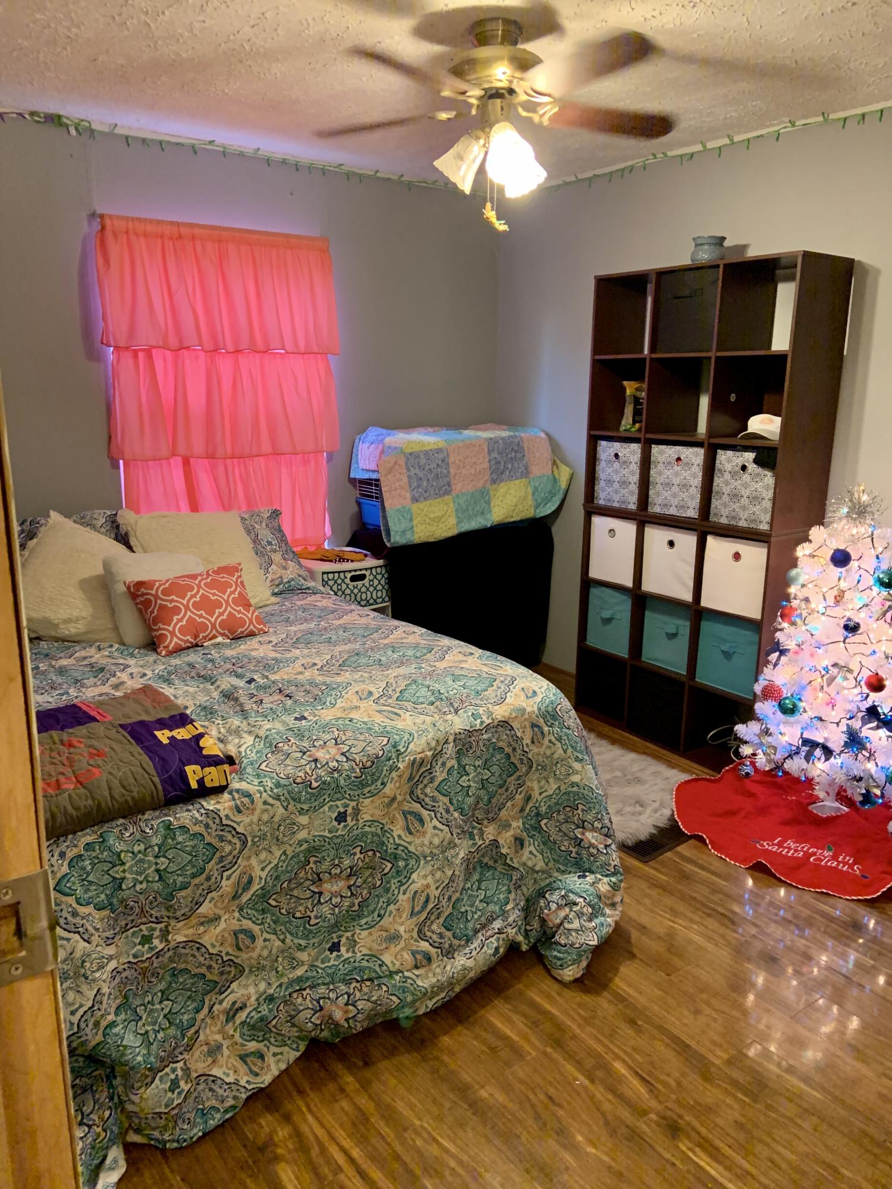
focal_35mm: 26
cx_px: 446
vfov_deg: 67.3
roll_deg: -0.7
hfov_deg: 53.1
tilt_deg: -11.8
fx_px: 893
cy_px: 594
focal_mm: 4.25
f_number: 1.8
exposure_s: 1/40
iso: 400
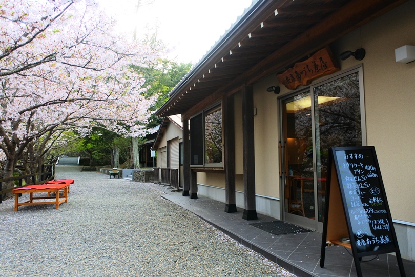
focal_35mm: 27
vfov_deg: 47.9
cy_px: 138
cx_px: 208
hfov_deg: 67.4
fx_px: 311
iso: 200
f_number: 3.5
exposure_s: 1/400
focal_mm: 10
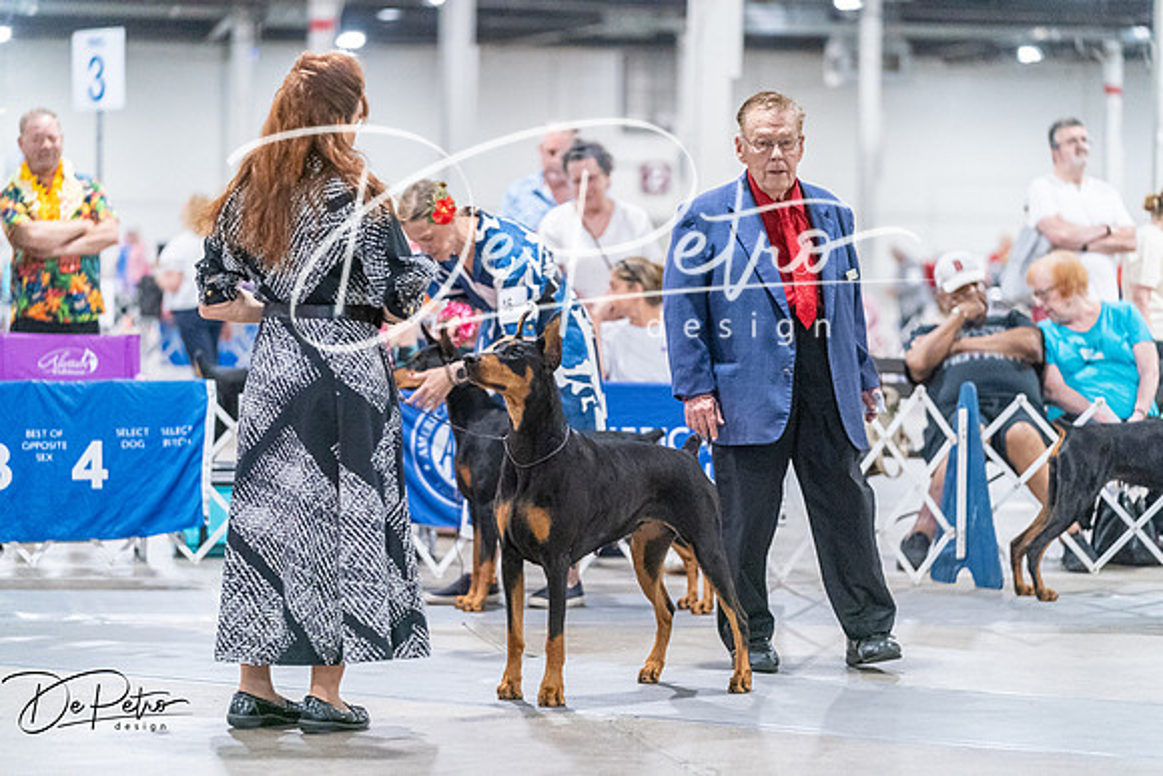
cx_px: 582
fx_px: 4168
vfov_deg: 10.6
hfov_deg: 15.9
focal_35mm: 129
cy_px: 388
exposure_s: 1/320
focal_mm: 129
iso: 6400
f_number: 2.8
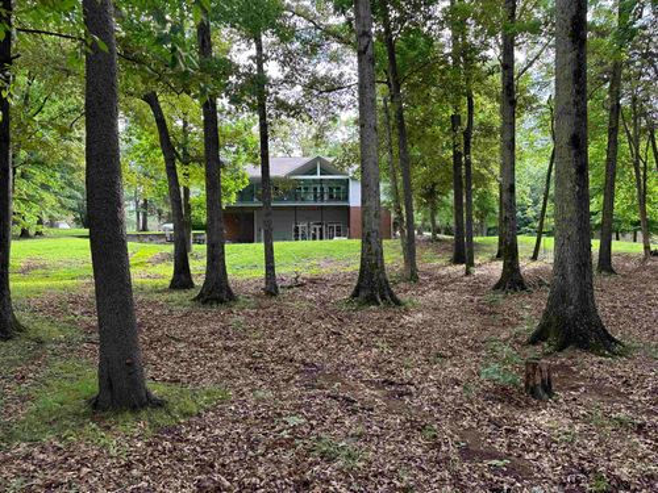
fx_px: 456
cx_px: 329
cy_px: 246
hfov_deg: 71.6
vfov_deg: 56.8
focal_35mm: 24
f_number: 1.78
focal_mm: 6.86
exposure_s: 1/275
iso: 80
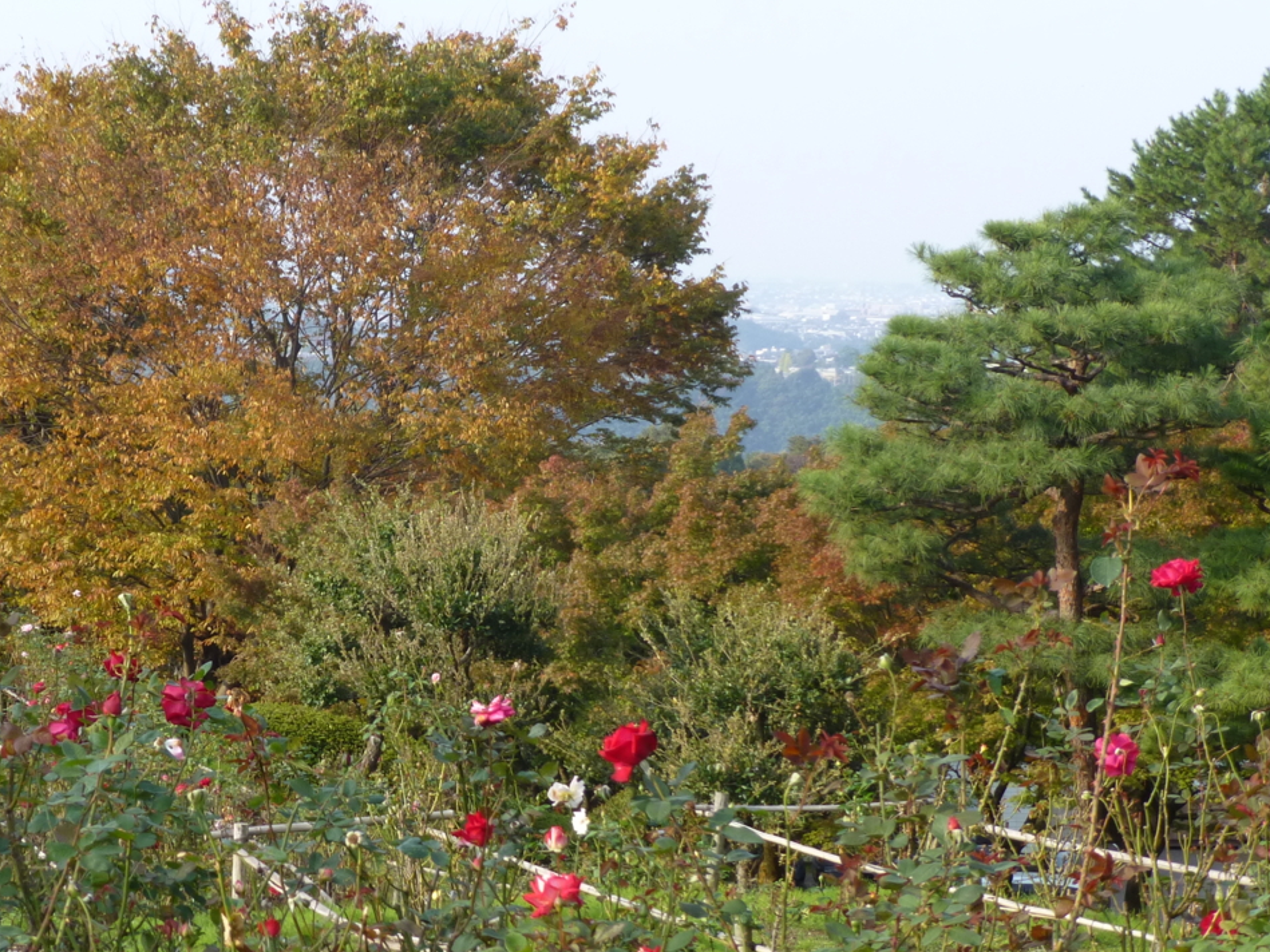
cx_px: 377
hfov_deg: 21.4
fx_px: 3339
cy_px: 419
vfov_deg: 16.2
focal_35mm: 91
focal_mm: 9.7
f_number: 4.6
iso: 100
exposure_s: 1/200
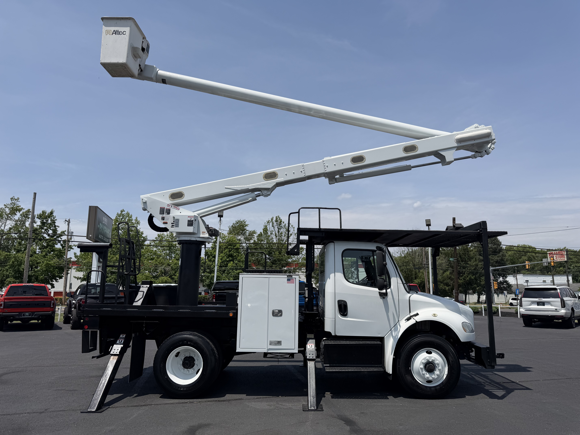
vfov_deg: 56.8
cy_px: 218
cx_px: 290
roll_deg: +0.2
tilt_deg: +10.0
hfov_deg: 71.6
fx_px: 402
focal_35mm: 24
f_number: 1.78
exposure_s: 1/6711
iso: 80
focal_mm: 6.76
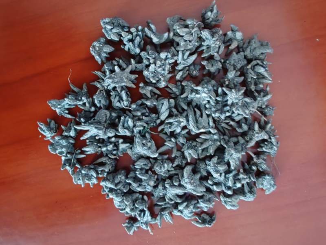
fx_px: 245
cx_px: 163
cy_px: 122
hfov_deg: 67.3
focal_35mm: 26
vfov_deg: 53.1
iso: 1000
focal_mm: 1.96
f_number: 2.2
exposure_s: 1/20
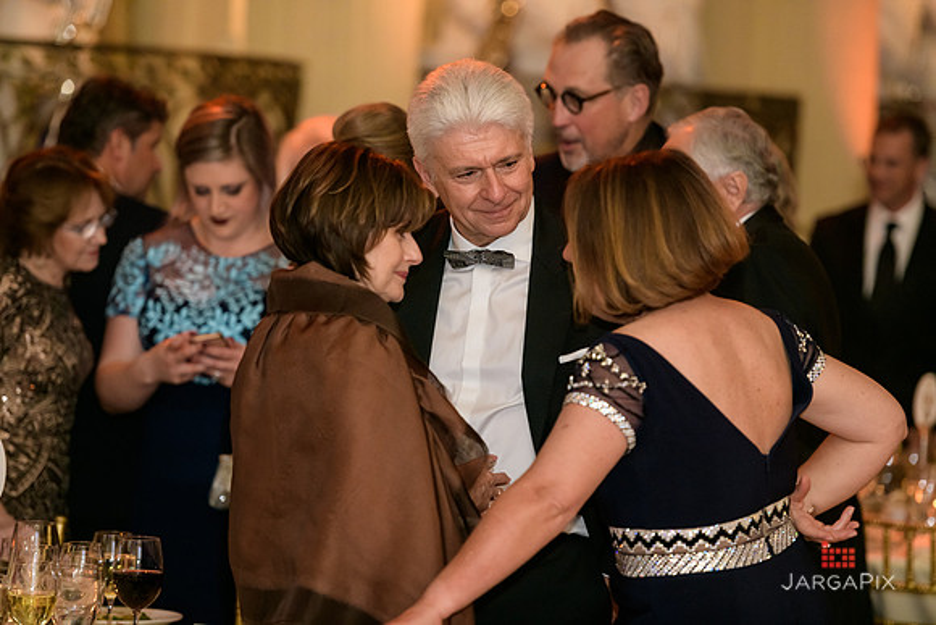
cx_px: 468
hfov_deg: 12.4
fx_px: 4291
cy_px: 312
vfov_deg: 8.3
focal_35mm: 165
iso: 1600
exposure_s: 1/125
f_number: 3.2
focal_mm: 165
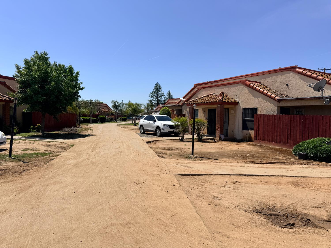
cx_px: 166
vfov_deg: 56.8
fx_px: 229
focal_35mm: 24
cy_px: 124
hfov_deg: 71.6
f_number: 1.78
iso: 80
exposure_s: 1/7353
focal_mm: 6.76
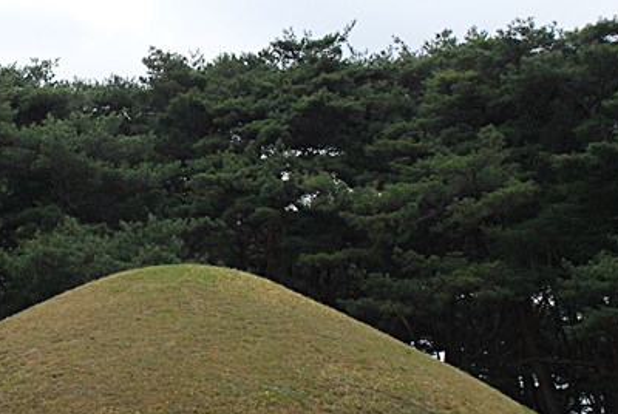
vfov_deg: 13.1
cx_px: 45
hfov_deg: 19.0
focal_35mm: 105
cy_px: 212
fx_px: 1805
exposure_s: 1/125
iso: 400
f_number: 6.3
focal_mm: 35
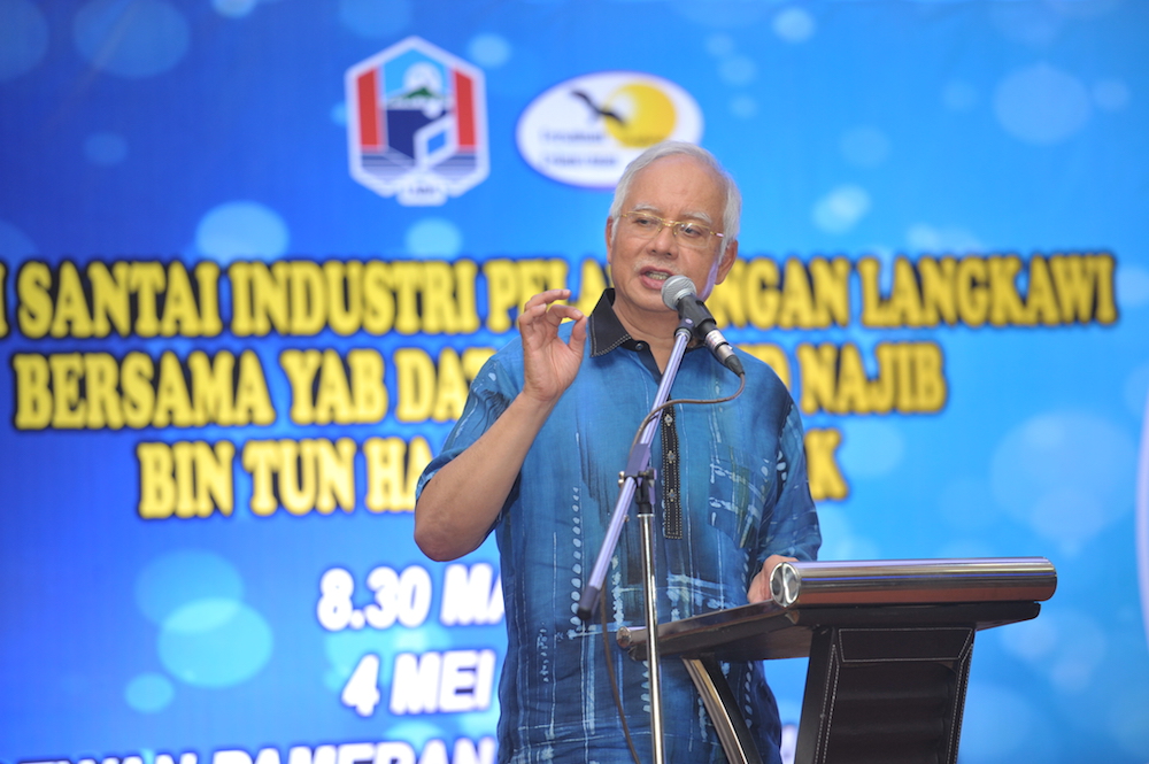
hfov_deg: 10.8
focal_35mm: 190
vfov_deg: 7.2
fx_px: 6059
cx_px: 574
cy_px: 382
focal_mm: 190
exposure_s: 1/125
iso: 800
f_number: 2.8
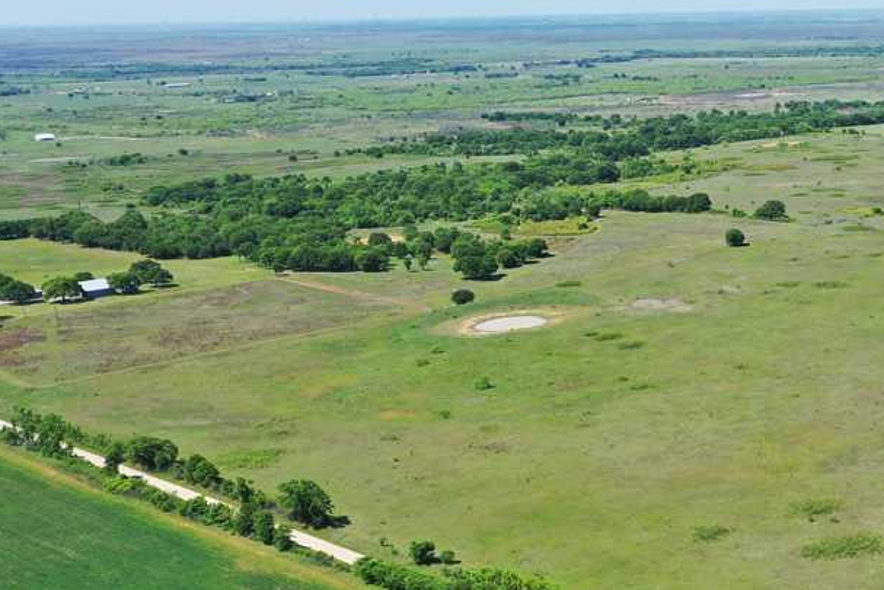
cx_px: 881
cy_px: 436
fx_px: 1449
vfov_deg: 22.8
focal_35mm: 59
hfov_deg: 31.4
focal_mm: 10.26
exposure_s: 1/320
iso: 100
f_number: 6.3
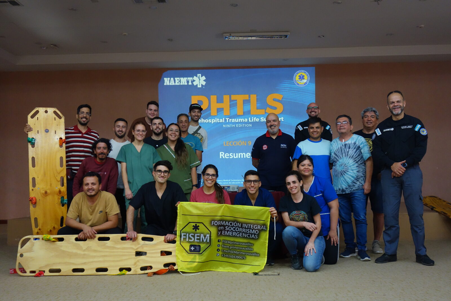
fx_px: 501
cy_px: 150
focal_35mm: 40
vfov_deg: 33.4
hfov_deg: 48.5
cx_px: 226
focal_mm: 14.75
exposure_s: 1/30
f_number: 2.8
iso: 800
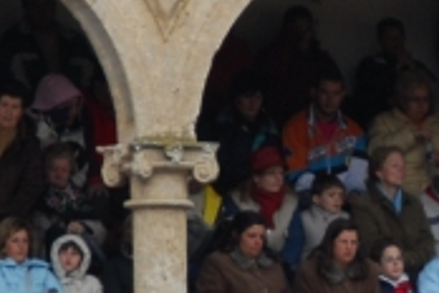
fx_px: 12913
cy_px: 110
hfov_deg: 1.9
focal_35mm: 1059
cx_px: 580
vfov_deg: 1.3
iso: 250
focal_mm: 120
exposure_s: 1/180
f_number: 5.3
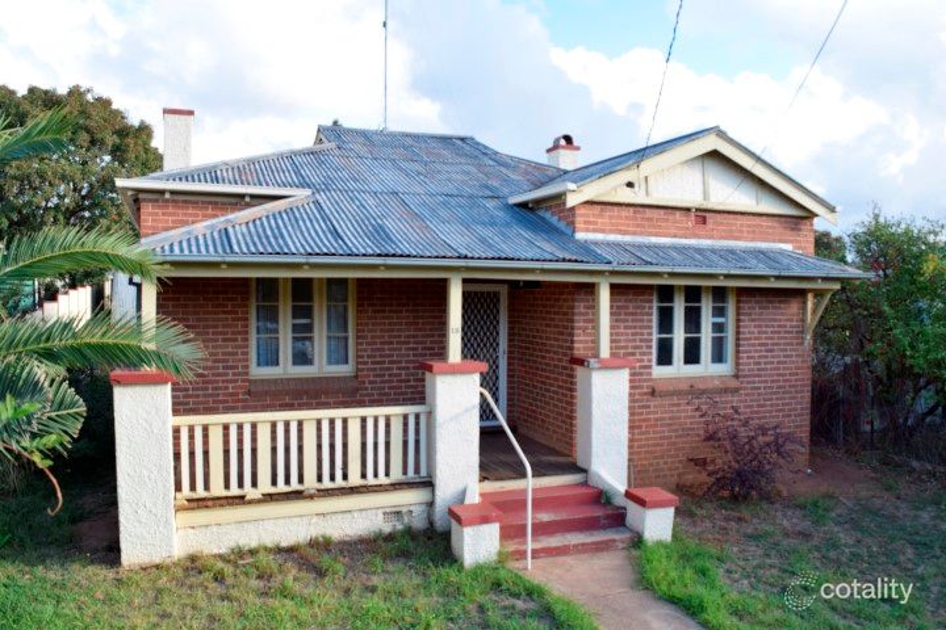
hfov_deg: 67.4
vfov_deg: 47.9
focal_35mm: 27
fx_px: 709
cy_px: 315
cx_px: 473
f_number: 9
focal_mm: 18
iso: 400
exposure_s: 1/160
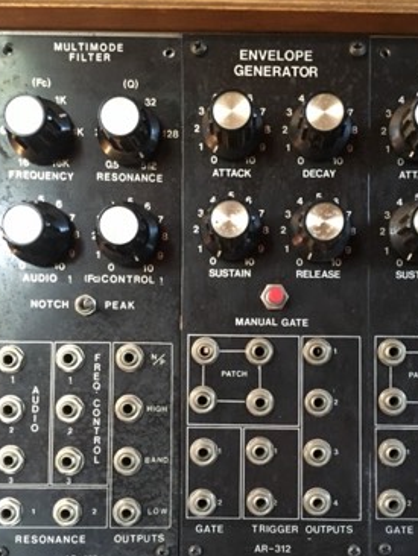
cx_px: 251
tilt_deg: -1.5
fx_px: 611
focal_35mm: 38
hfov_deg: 37.6
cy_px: 348
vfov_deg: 48.5
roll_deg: +1.1
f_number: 2.2
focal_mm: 4.15
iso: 200
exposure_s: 1/15
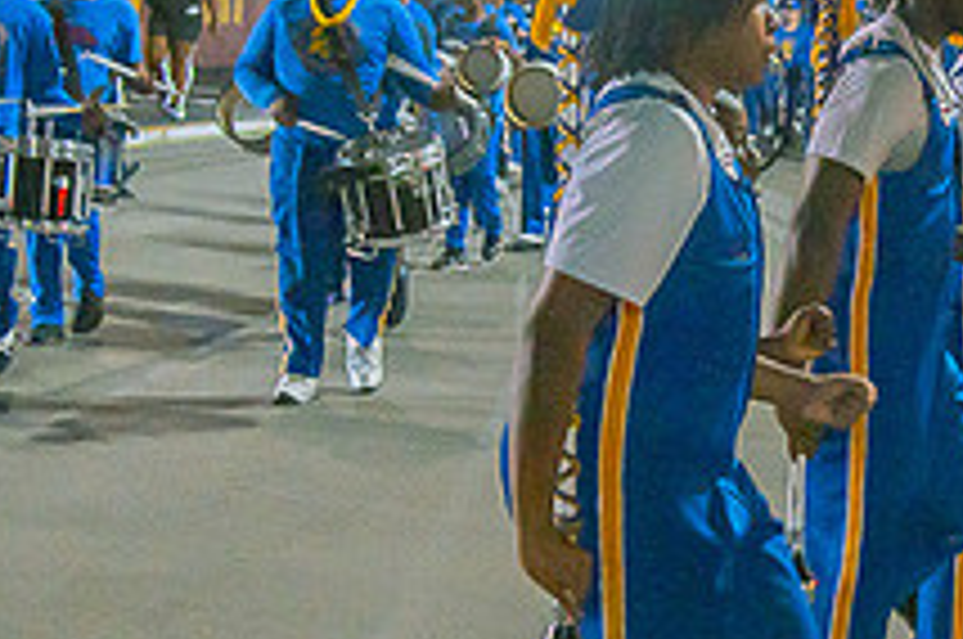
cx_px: 810
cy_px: 284
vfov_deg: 13.2
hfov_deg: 19.6
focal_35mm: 103
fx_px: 2751
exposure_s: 1/200
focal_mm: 38
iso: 2000
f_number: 4
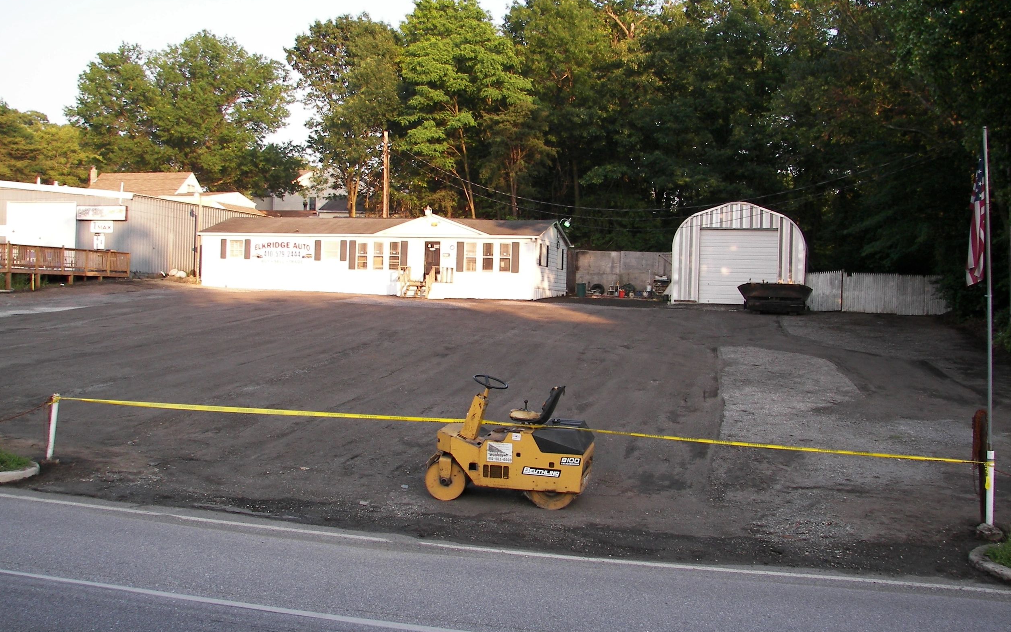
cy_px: 291
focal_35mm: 39
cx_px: 496
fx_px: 1075
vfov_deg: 32.8
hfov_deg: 50.4
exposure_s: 1/160
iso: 50
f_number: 2.8
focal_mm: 6
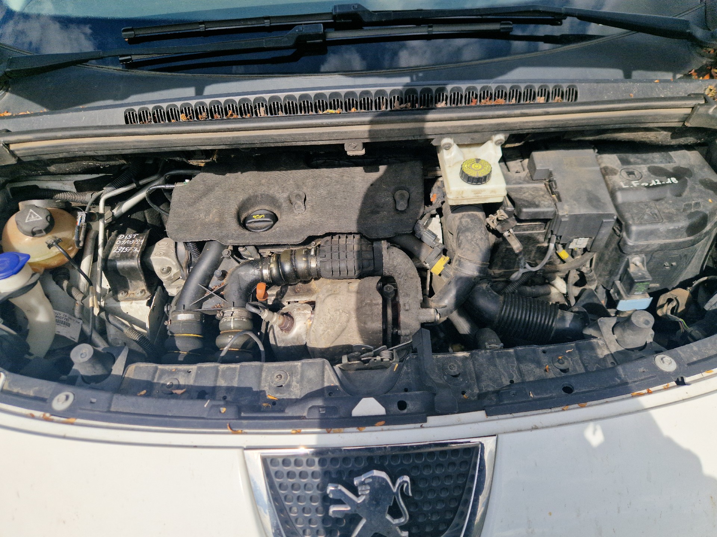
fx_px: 476
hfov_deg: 73.9
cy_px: 268
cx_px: 358
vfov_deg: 58.9
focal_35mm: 23
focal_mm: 5.4
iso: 50
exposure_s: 1/1667
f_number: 1.8
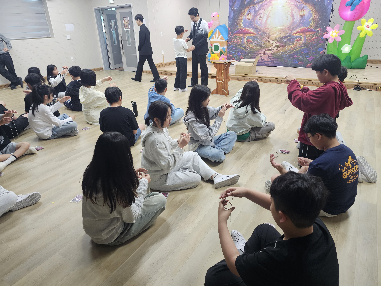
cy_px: 143
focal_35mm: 23
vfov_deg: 58.9
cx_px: 190
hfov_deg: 73.9
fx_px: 253
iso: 320
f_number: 1.7
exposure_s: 1/120
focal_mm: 6.3
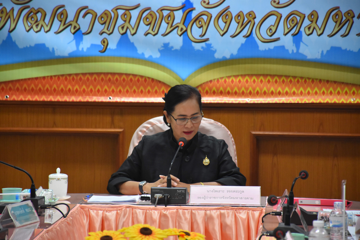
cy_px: 120
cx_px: 180
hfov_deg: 9.8
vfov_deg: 6.5
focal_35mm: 210
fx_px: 2100
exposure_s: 1/125
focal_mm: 140
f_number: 5.6
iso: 2800
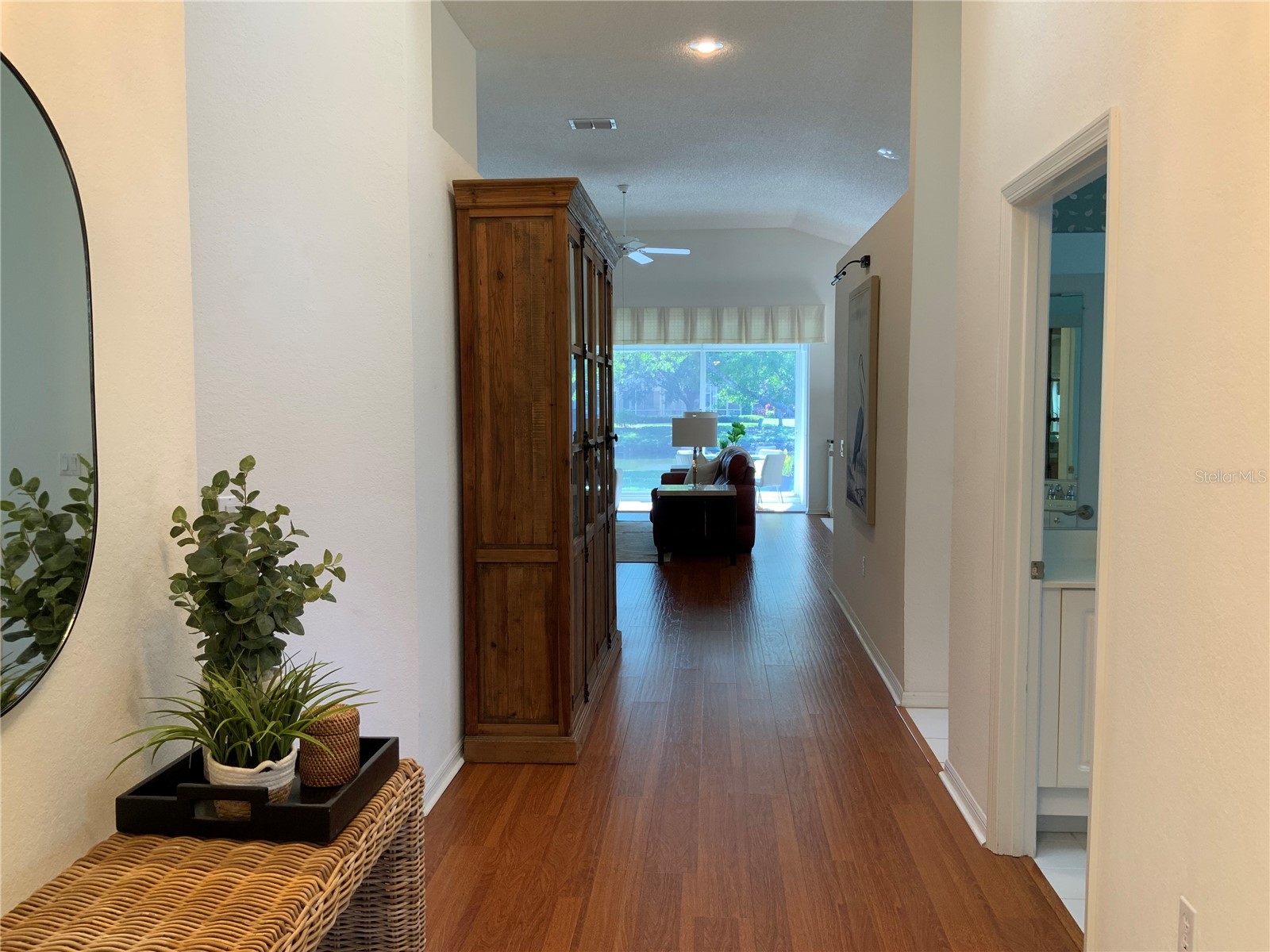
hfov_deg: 61.7
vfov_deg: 48.2
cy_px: 476
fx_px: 1064
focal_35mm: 29
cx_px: 635
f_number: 1.8
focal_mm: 3
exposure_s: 1/60
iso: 40
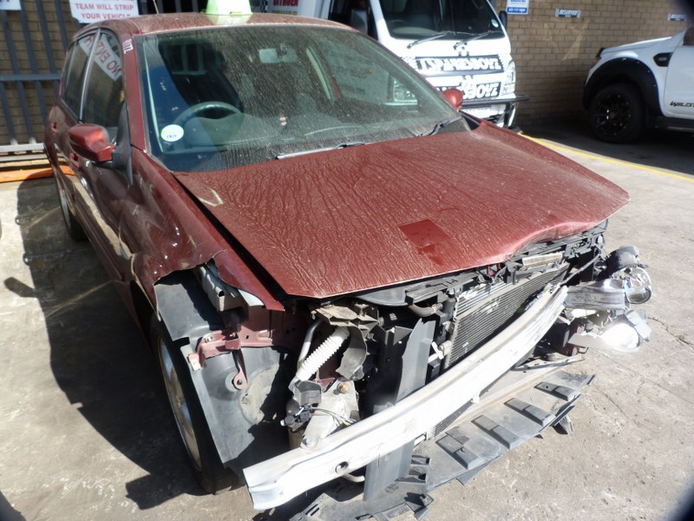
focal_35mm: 25
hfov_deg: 69.4
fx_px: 501
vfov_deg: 54.9
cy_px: 260
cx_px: 347
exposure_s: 1/200
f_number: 4
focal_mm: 4.5
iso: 80
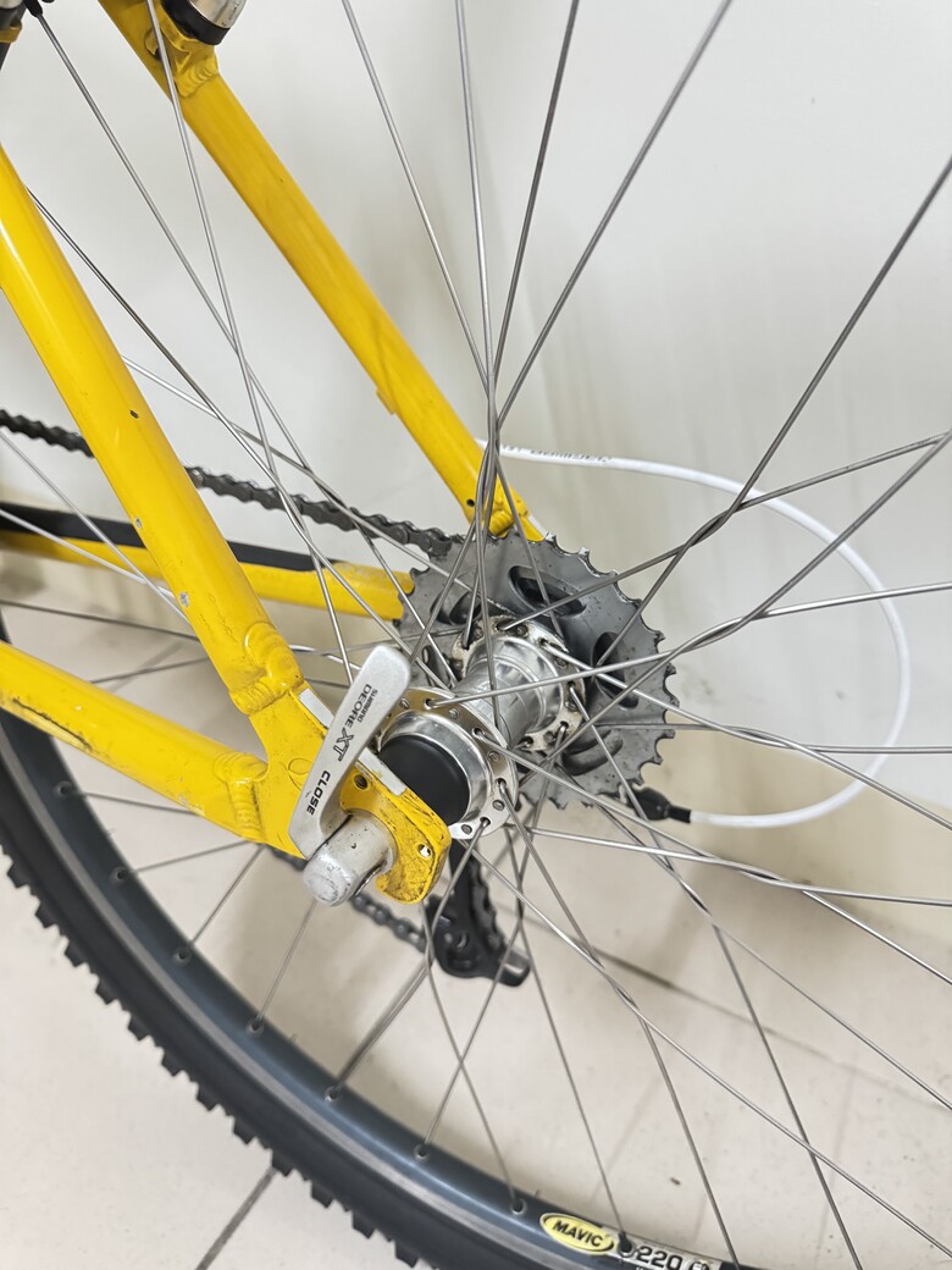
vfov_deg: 71.6
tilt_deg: -33.2
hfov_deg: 56.8
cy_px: 635
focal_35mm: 24
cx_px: 476
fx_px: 880
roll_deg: -2.5
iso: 1250
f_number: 1.78
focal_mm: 6.76
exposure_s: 1/30
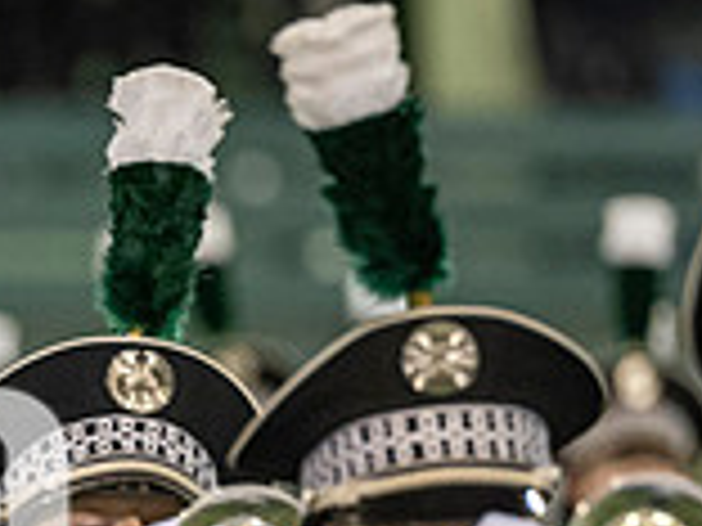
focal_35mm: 1072
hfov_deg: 1.8
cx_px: -270
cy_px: 598
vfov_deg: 1.4
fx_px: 21740
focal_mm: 200
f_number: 2.8
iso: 1000
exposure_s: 1/500
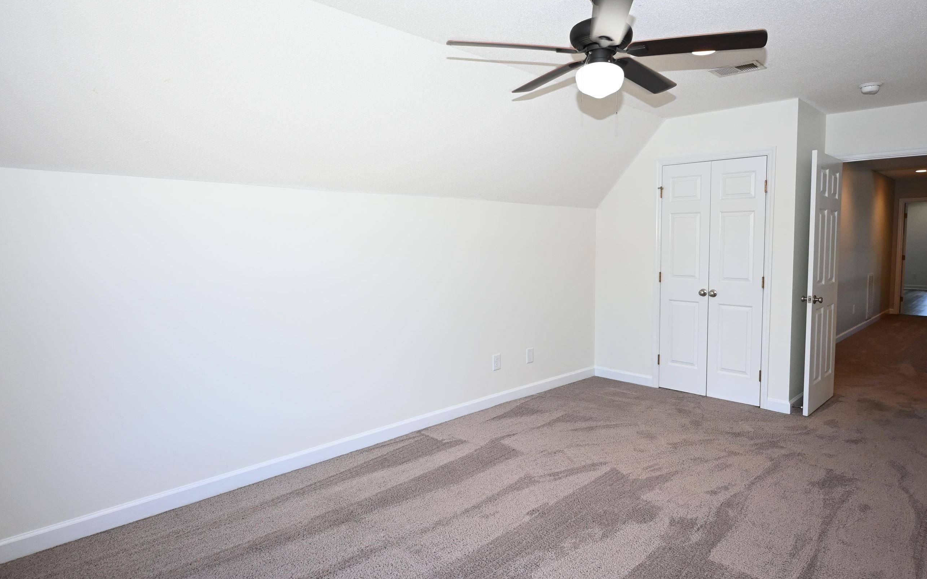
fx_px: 556
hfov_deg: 79.2
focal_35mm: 22
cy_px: 280
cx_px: 526
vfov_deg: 55.0
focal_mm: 12
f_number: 3.5
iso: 560
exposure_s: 1/125
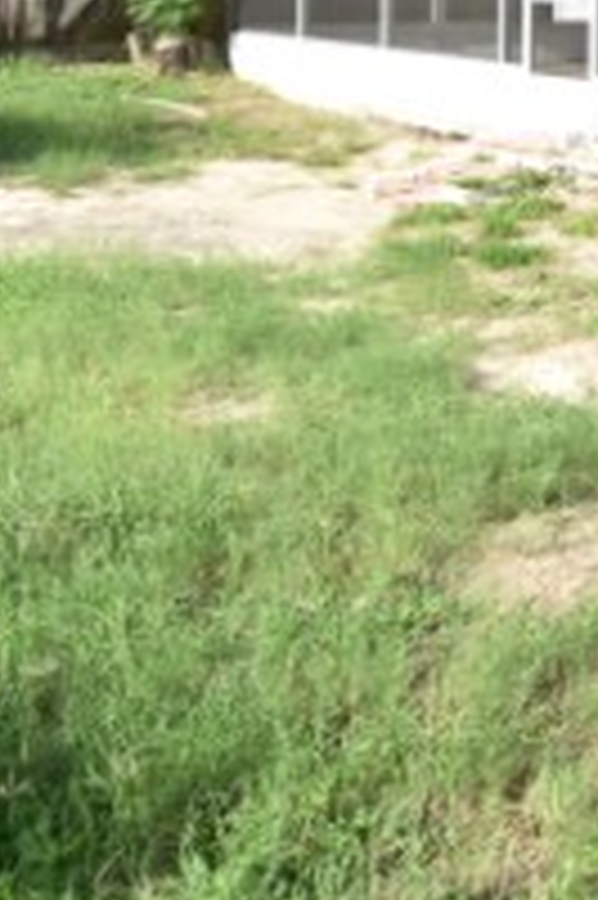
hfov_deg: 17.6
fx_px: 1348
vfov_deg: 33.5
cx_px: 1200
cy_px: -14
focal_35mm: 54
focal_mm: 10
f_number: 3.5
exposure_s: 1/3000
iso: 800
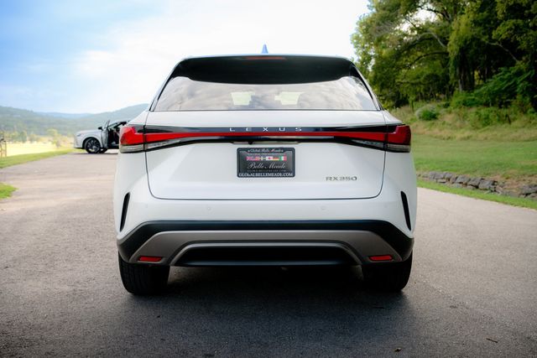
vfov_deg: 34.0
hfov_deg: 49.3
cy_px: 179
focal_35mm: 39
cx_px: 268
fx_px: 585
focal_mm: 38
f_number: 5
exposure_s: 1/500
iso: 500
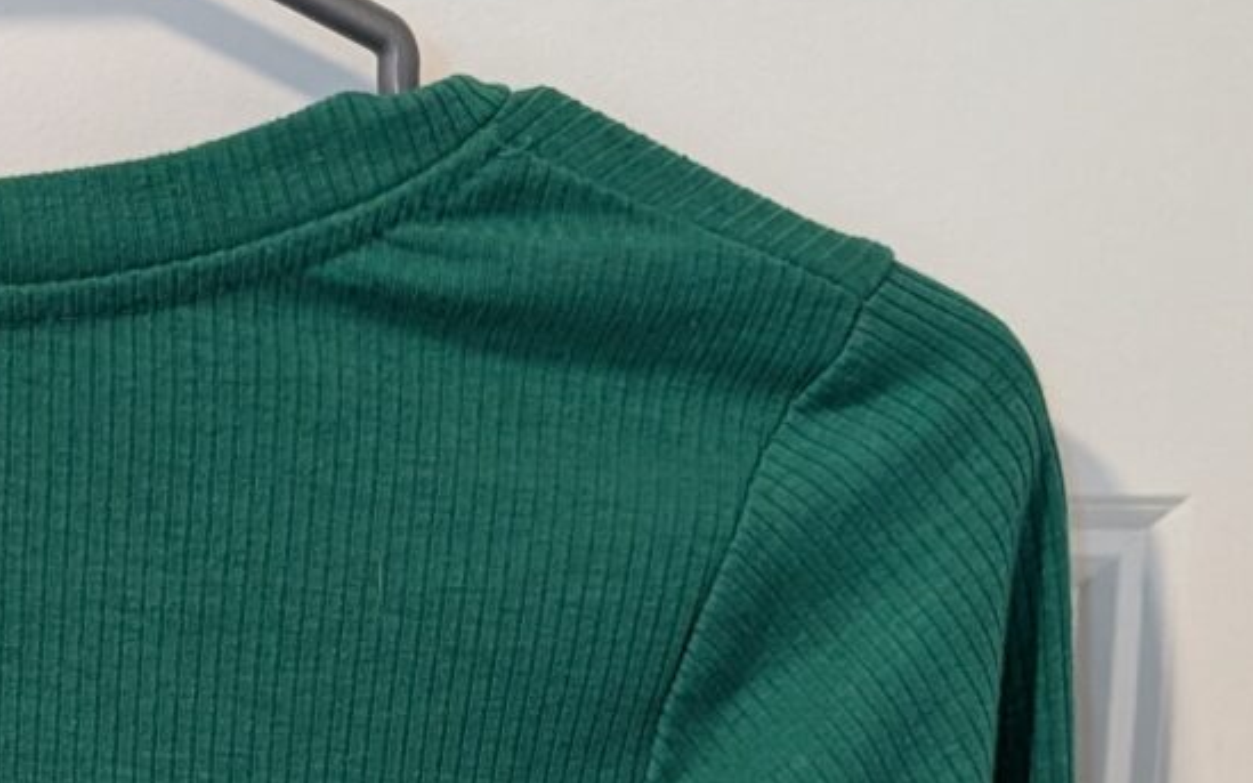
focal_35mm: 95
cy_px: 1390
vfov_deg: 12.6
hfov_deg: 21.1
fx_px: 3244
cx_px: 11
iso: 893
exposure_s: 1/120
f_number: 1.68
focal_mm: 6.9
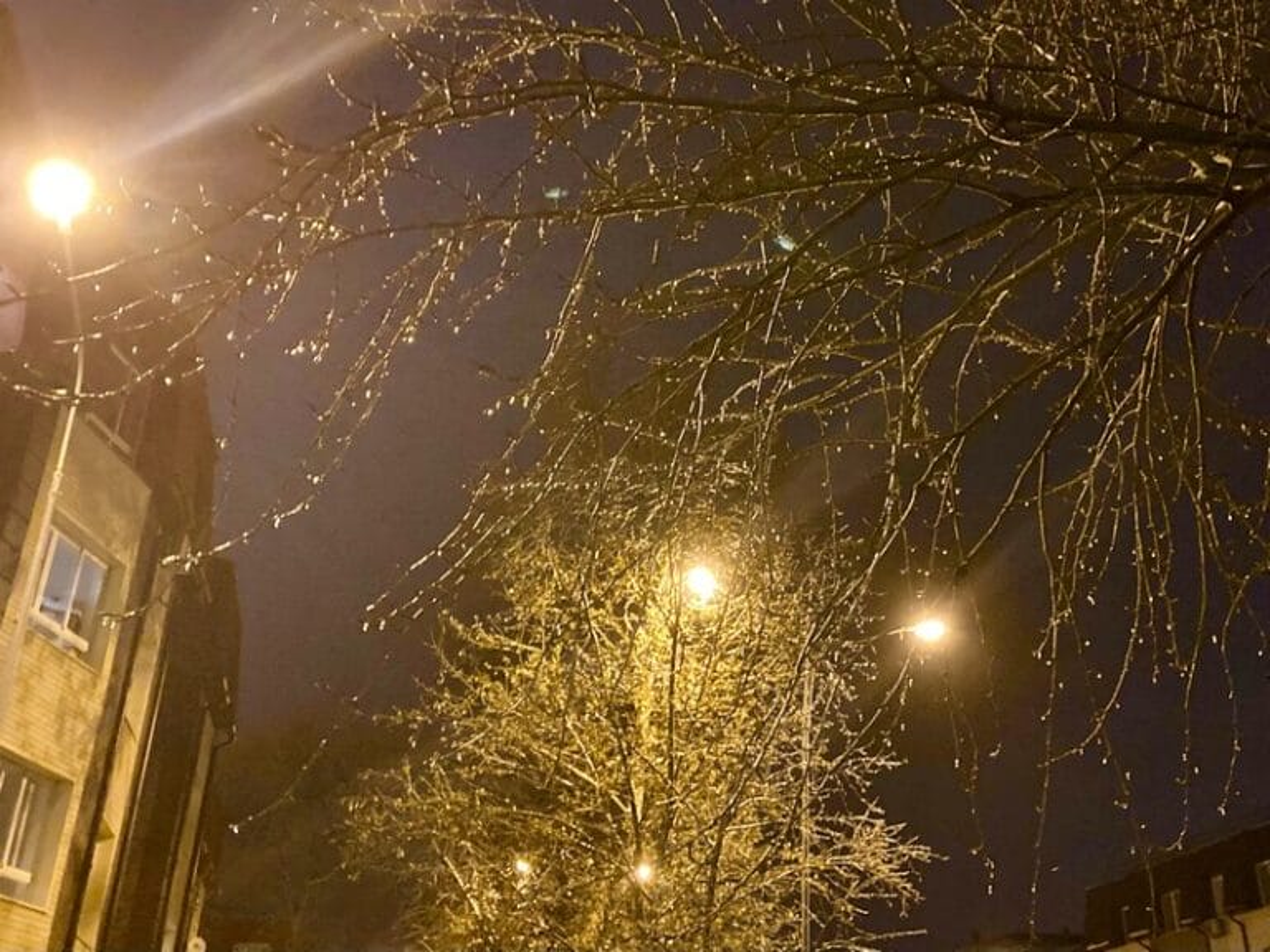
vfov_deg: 49.7
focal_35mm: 28
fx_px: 1027
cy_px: 476
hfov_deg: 63.4
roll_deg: +0.7
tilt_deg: +29.0
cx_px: 635
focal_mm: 3.99
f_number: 1.8
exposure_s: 1/17
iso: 800
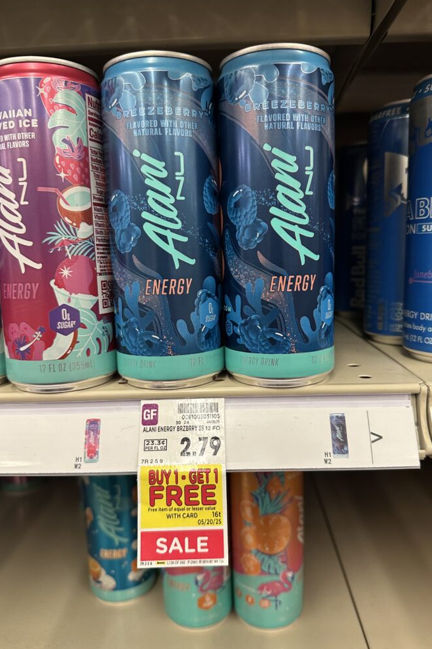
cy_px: 325
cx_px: 230
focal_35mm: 26
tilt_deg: -10.1
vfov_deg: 69.4
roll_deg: +2.0
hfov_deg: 49.5
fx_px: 468
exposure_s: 1/76
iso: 250
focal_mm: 6.86
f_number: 1.78
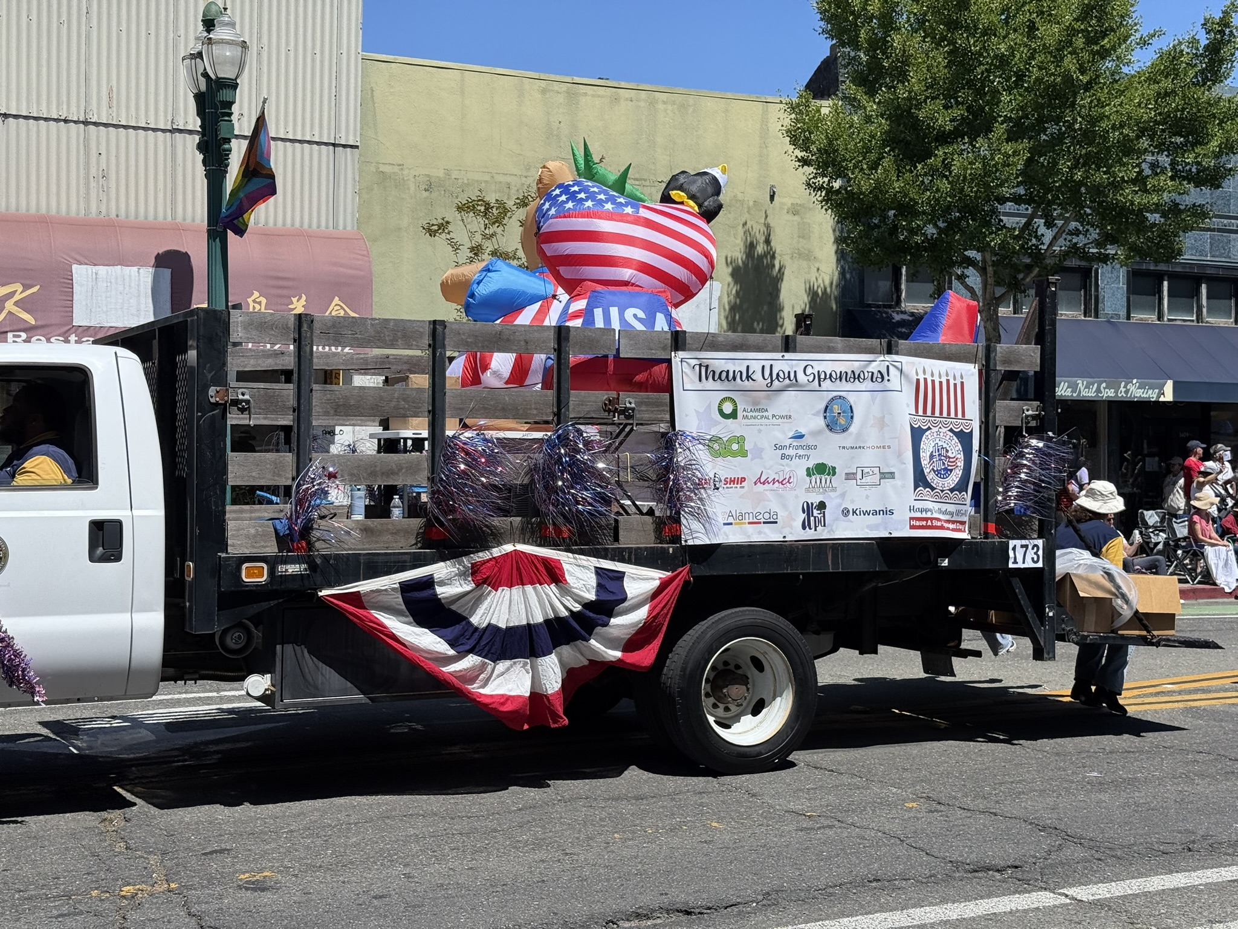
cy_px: 464
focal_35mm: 48
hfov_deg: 39.7
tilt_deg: +0.8
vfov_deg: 30.3
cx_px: 619
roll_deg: +0.2
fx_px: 1717
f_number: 1.78
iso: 64
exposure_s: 1/5208
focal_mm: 6.76
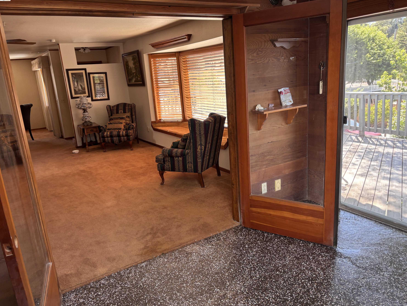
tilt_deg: -12.3
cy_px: 155
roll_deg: +3.6
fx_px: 317
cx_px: 204
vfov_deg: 51.4
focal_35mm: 27
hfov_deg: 65.3
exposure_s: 1/121
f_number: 1.6
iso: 100
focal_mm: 5.96
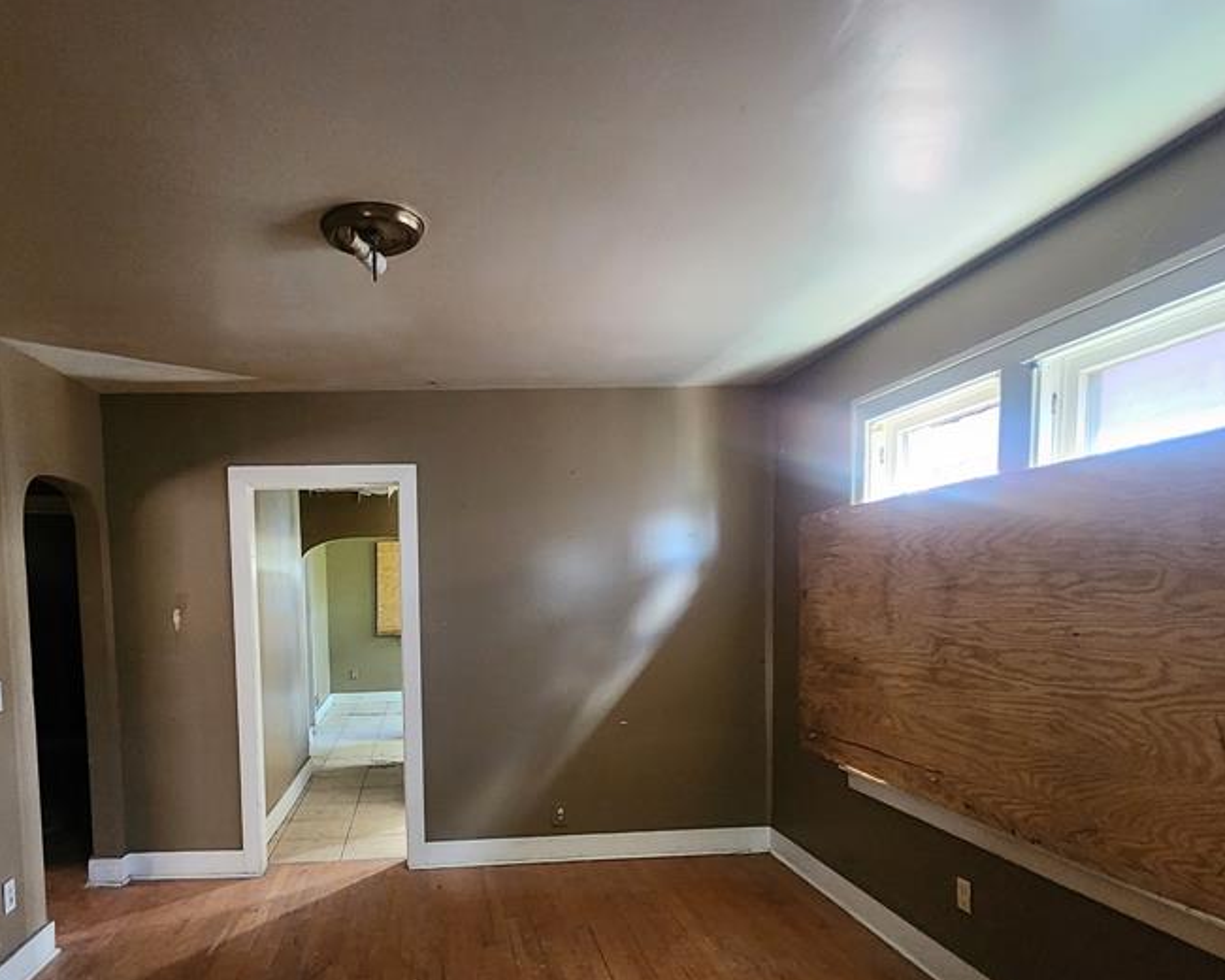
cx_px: 477
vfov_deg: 66.0
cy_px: 663
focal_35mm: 20
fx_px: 725
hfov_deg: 79.2
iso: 800
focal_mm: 2.2
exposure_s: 1/24
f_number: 2.2
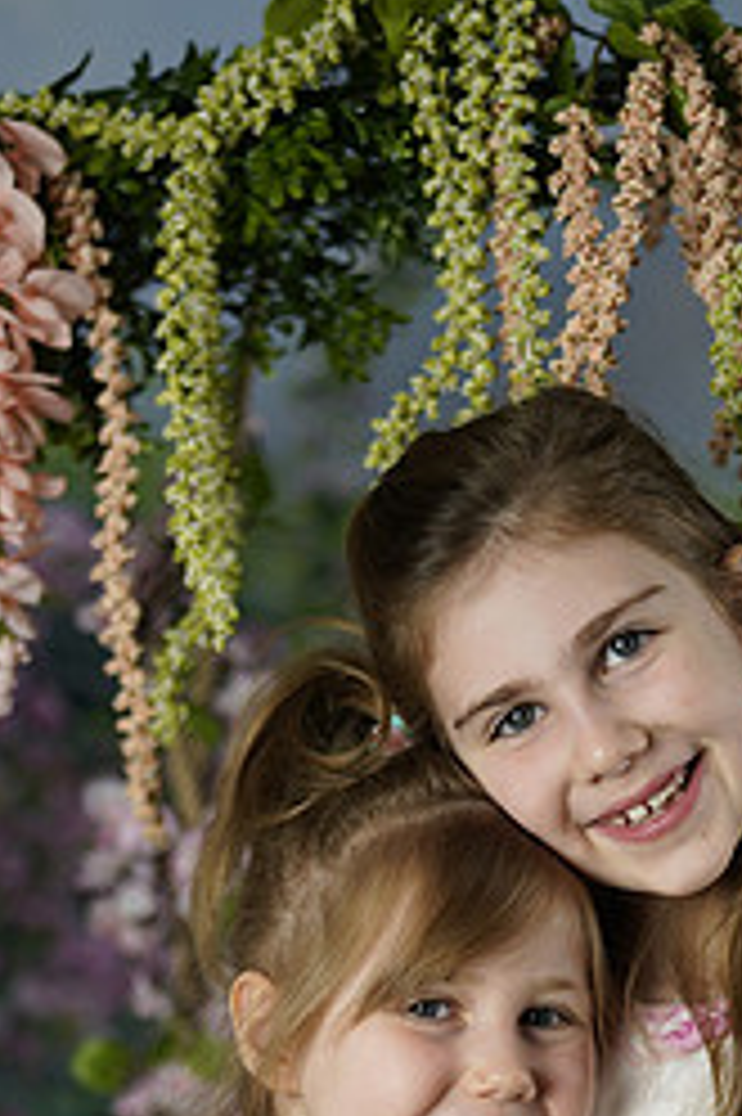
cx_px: 528
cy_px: 1220
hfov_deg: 11.7
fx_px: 3622
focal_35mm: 117
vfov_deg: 17.0
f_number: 1.4
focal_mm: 50
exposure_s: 1/160
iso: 100
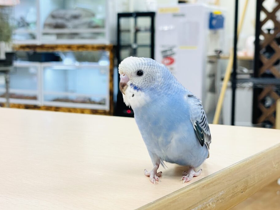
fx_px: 558
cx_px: 125
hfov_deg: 28.1
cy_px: 116
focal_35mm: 69
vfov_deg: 21.3
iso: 80
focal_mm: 6
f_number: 2
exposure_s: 1/100
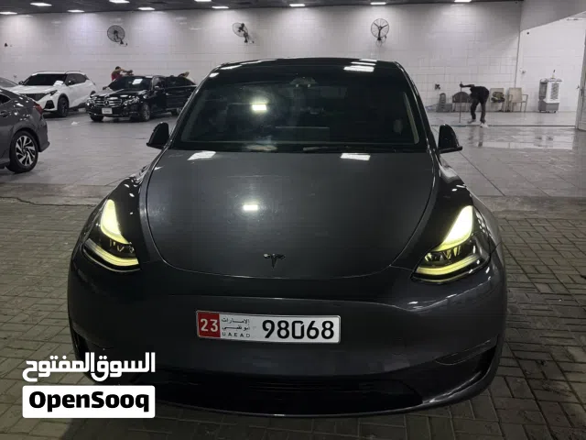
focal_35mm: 24
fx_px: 406
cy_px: 220
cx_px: 293
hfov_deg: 71.6
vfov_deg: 56.8
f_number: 1.78
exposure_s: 1/100
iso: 320
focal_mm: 6.76
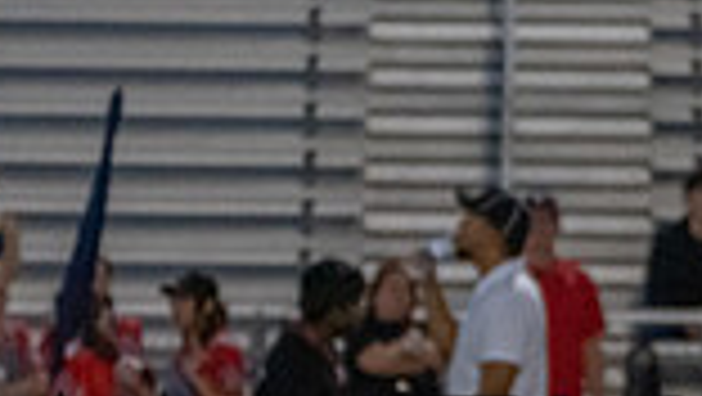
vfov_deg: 1.5
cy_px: 524
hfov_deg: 2.6
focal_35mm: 833
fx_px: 15516
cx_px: 1288
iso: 12800
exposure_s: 1/1250
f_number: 5.6
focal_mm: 189
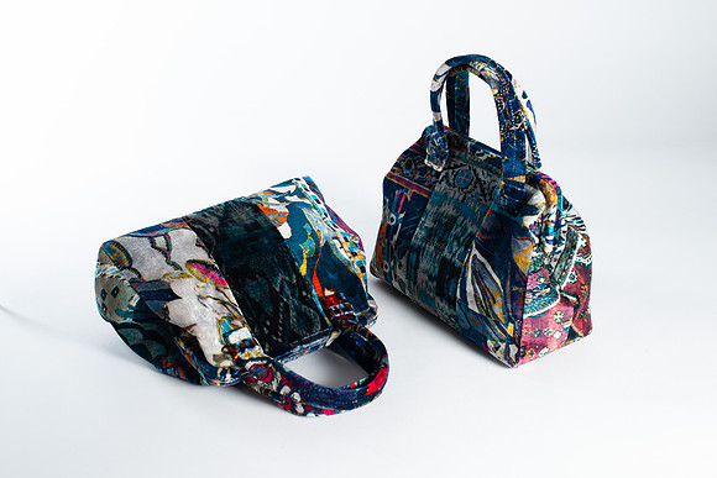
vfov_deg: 25.6
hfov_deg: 37.6
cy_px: 236
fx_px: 1054
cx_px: 345
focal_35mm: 53
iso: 200
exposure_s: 1/200
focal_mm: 50
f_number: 6.3
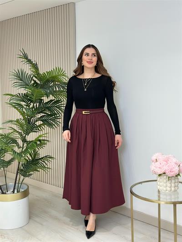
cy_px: 121
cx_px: 91
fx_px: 336
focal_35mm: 48
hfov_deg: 30.3
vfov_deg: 39.6
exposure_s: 1/137
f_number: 1.78
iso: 64
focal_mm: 6.86
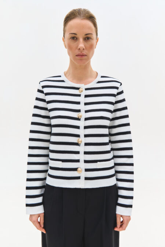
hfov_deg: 38.9
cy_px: 124
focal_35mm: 34
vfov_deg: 55.8
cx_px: 82
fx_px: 234
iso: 160
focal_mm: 34
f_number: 5
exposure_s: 1/160
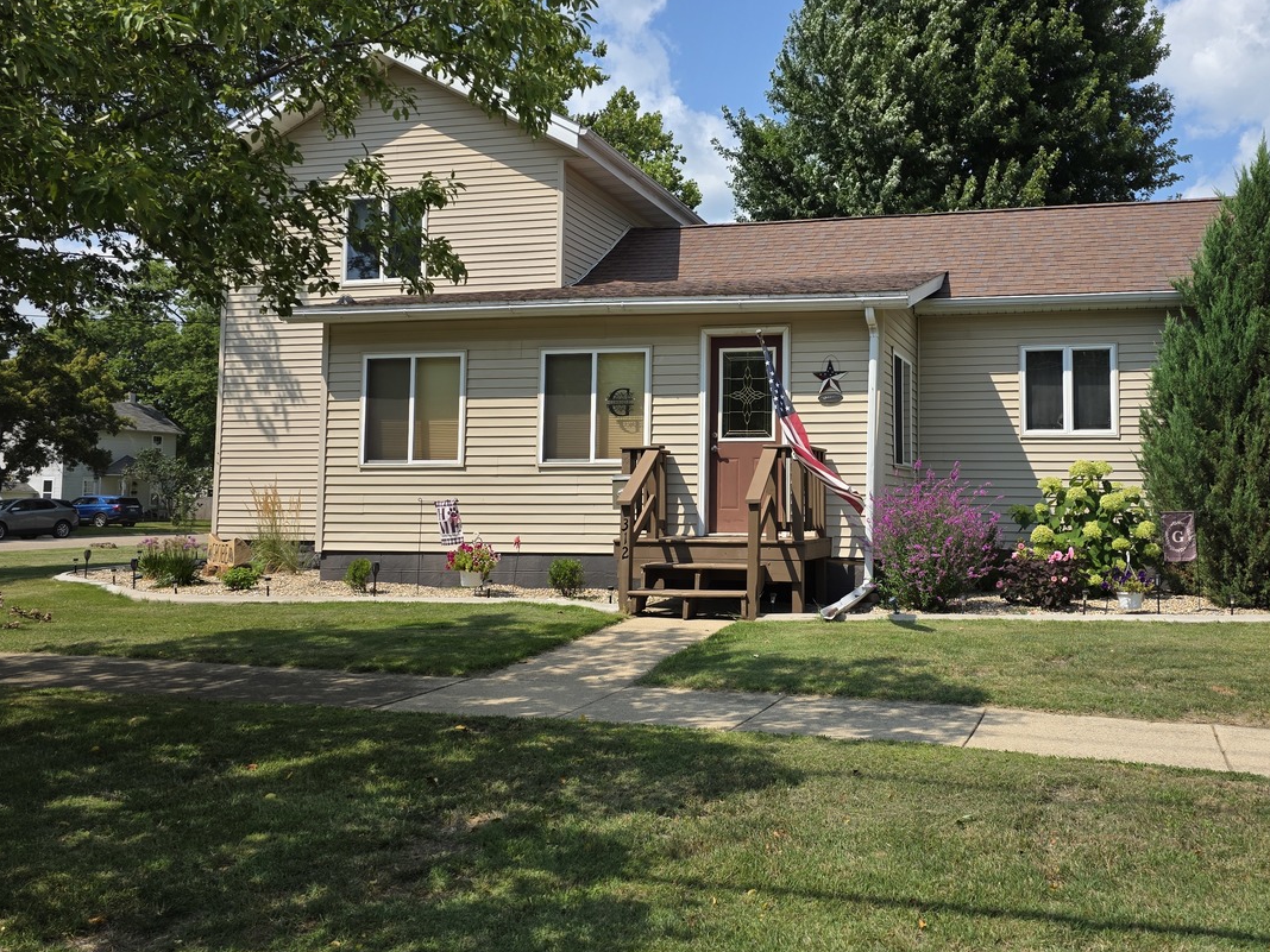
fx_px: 1137
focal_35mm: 31
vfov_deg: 45.3
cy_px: 404
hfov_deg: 57.6
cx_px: 793
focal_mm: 6.3
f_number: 1.7
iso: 80
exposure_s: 1/5958
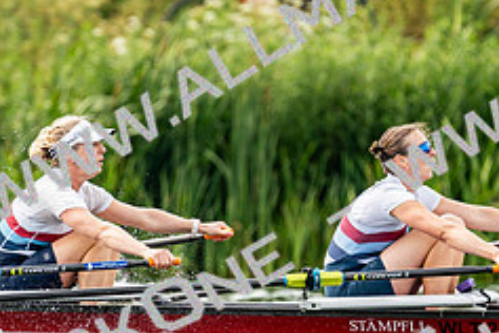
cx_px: 232
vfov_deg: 0.9
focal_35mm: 1469
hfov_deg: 1.4
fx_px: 20360
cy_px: 227
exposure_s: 1/2000
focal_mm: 600
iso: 640
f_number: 6.3
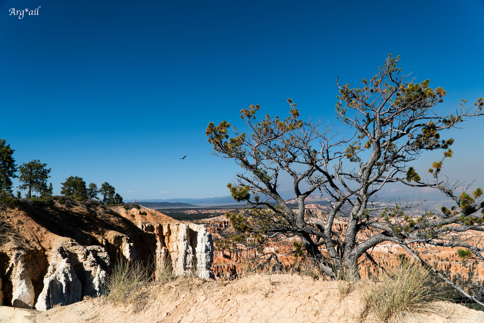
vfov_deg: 38.4
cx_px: 242
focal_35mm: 34
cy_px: 162
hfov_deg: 55.1
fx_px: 464
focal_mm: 23
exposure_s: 1/1250
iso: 100
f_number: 5
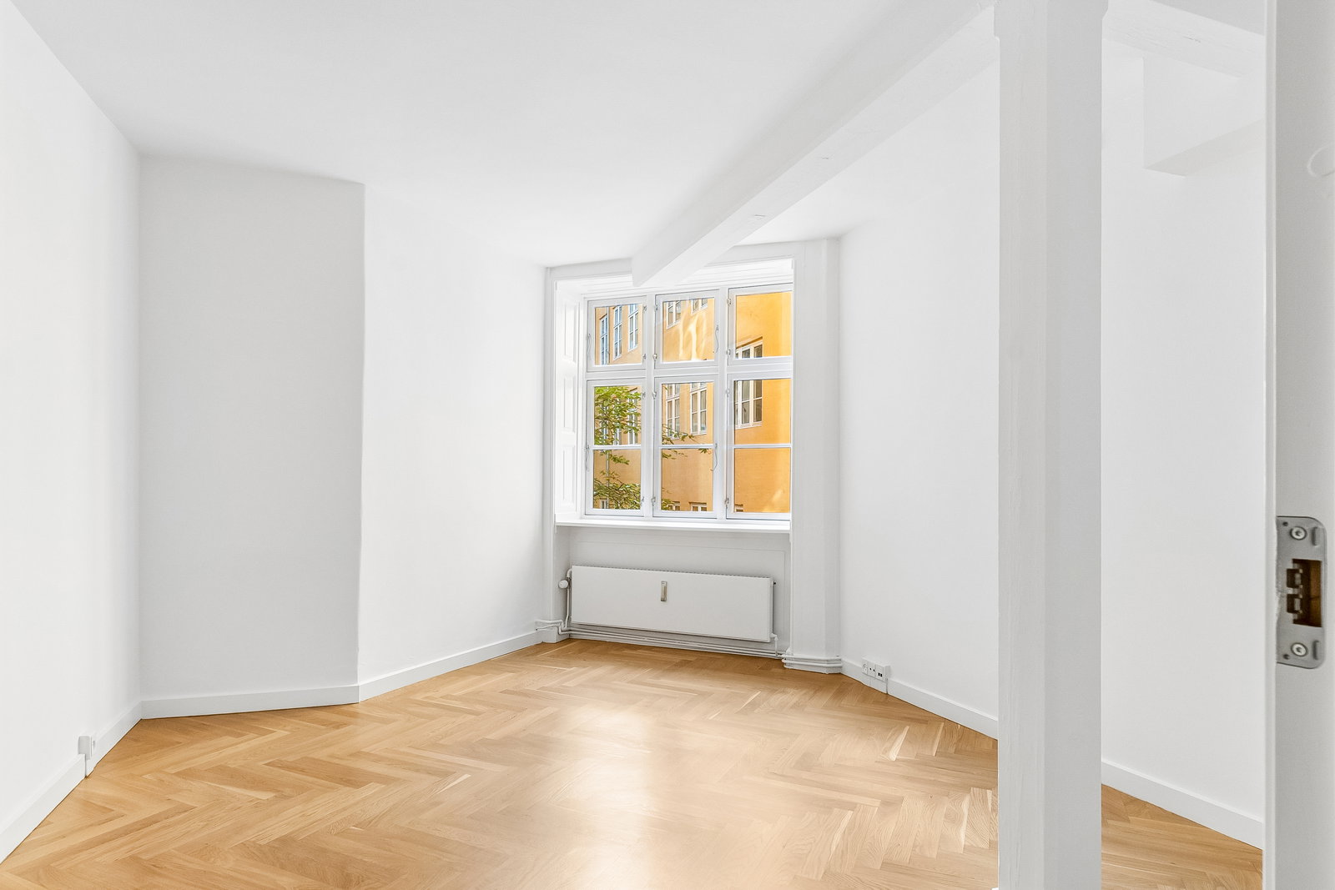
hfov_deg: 90.0
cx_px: 668
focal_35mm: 18
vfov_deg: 67.4
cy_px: 445
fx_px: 668
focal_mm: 12
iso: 200
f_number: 10
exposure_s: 1/1.67
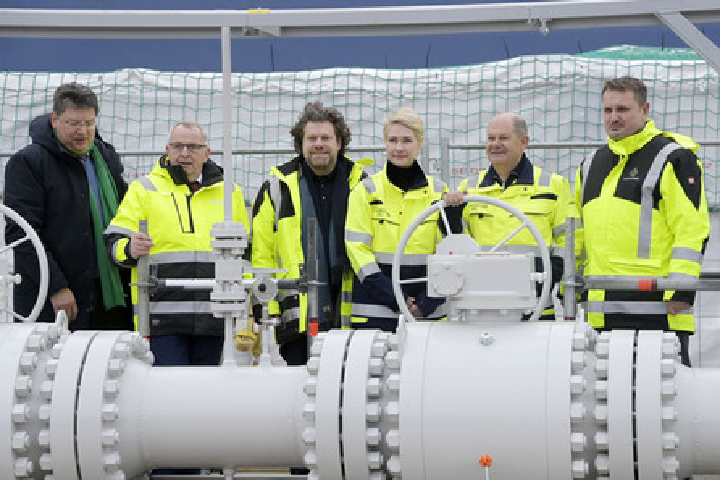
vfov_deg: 13.5
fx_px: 2019
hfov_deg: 20.2
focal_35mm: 101
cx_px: 358
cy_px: 241
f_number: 6.3
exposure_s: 1/400
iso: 4000
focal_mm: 100
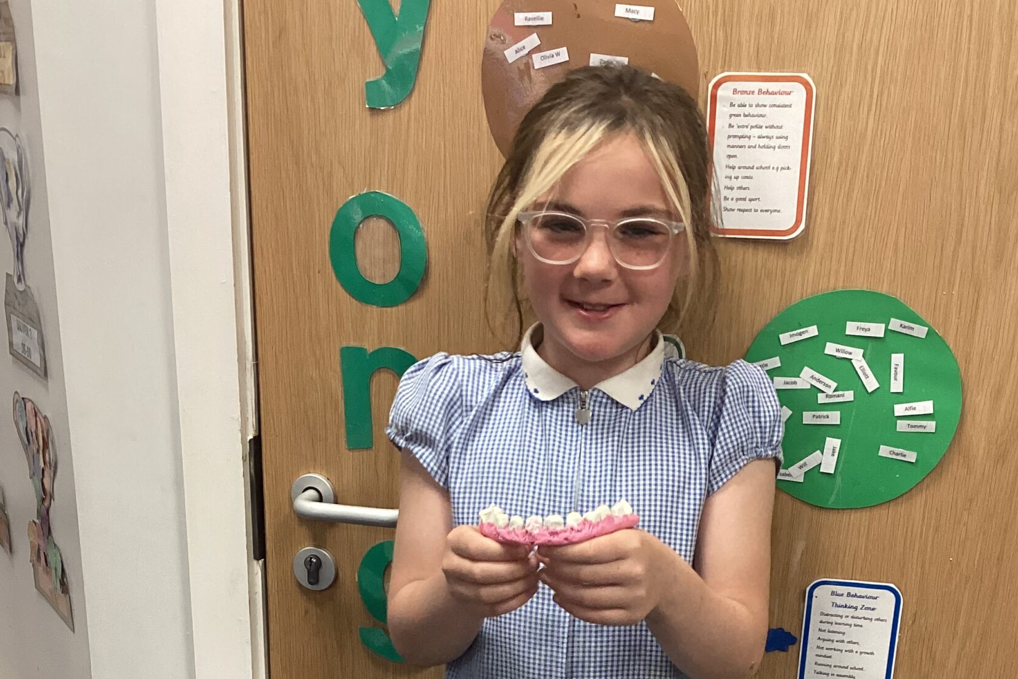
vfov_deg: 25.8
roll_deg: -2.8
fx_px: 1414
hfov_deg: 39.6
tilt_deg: -22.8
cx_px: 551
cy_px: 661
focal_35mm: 50
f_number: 2.4
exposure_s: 1/50
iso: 160
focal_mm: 3.3
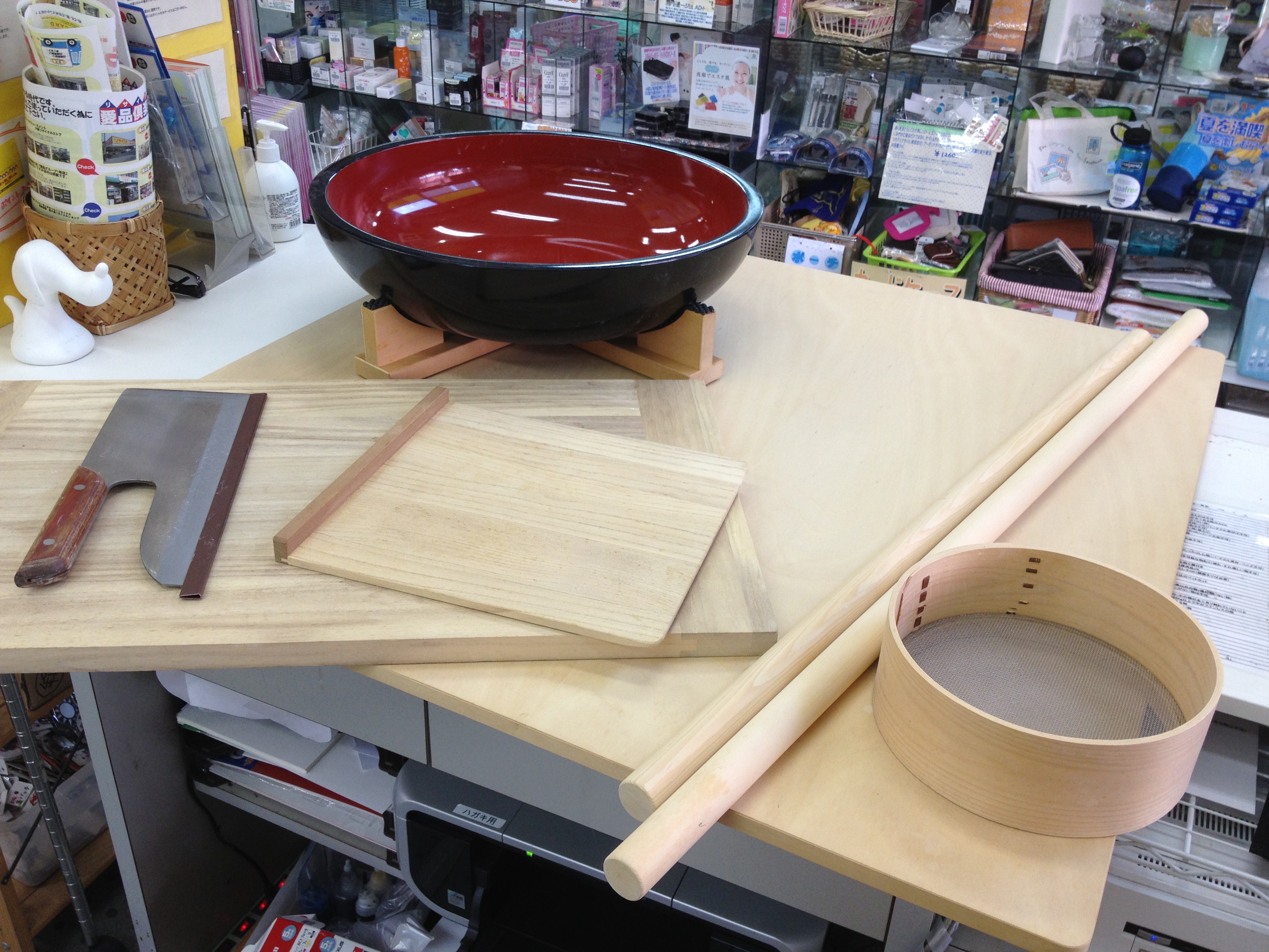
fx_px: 1283
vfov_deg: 40.7
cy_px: 476
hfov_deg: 52.6
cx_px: 634
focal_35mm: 35
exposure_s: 1/40
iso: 64
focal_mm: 4.28
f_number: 2.4
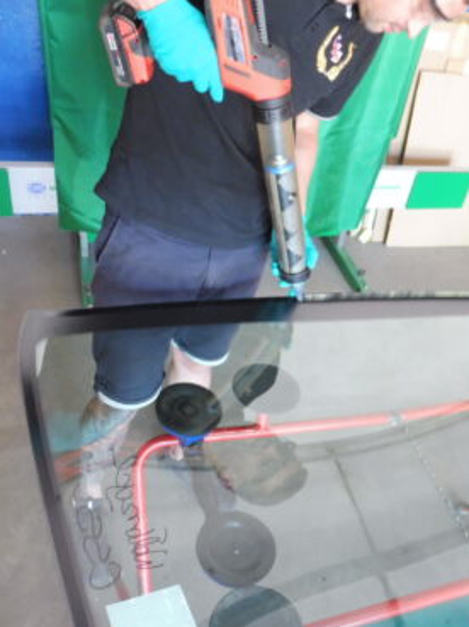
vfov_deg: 55.4
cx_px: 295
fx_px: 597
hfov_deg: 42.5
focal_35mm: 33
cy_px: 321
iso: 400
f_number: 3.3
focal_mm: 4.3
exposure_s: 1/20
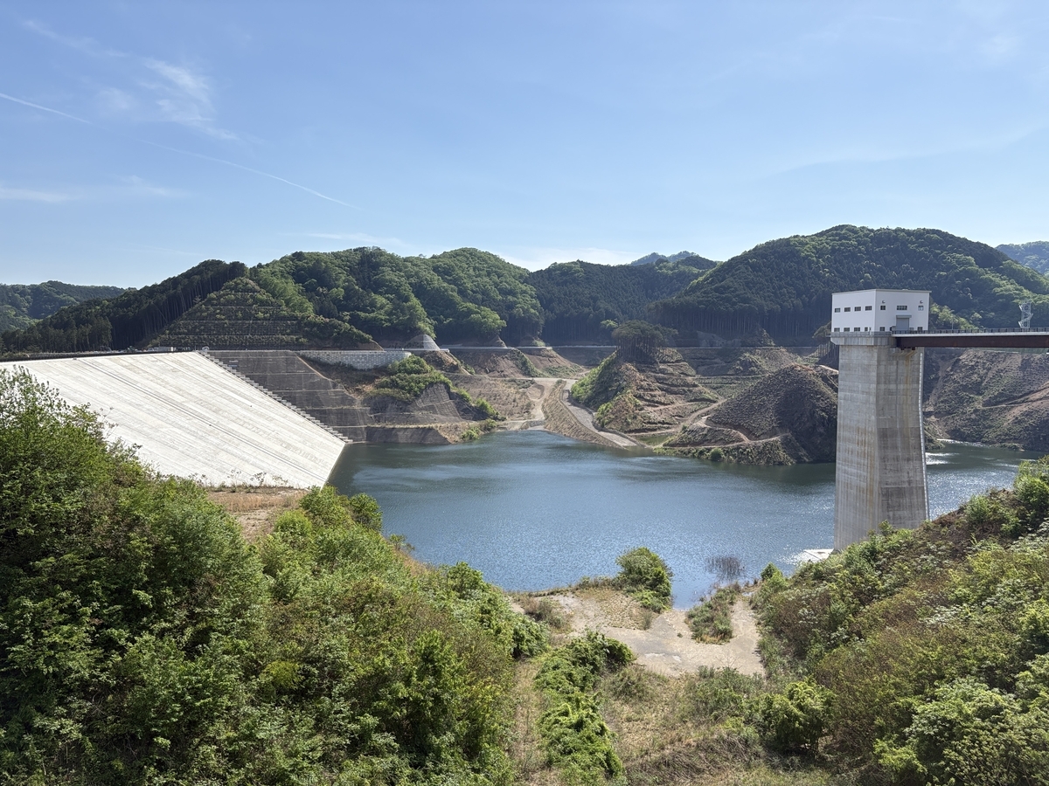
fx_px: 788
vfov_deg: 53.1
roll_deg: +0.5
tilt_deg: -3.5
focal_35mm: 26
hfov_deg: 67.3
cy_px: 393
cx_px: 524
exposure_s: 1/4950
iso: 50
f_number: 1.6
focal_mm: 5.96
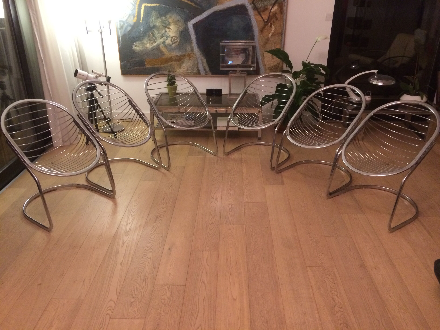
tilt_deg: -26.2
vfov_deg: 48.2
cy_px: 165
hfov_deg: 61.7
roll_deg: -0.4
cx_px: 220
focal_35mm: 29
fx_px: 369
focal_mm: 4.15
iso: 250
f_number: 2.2
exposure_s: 1/17
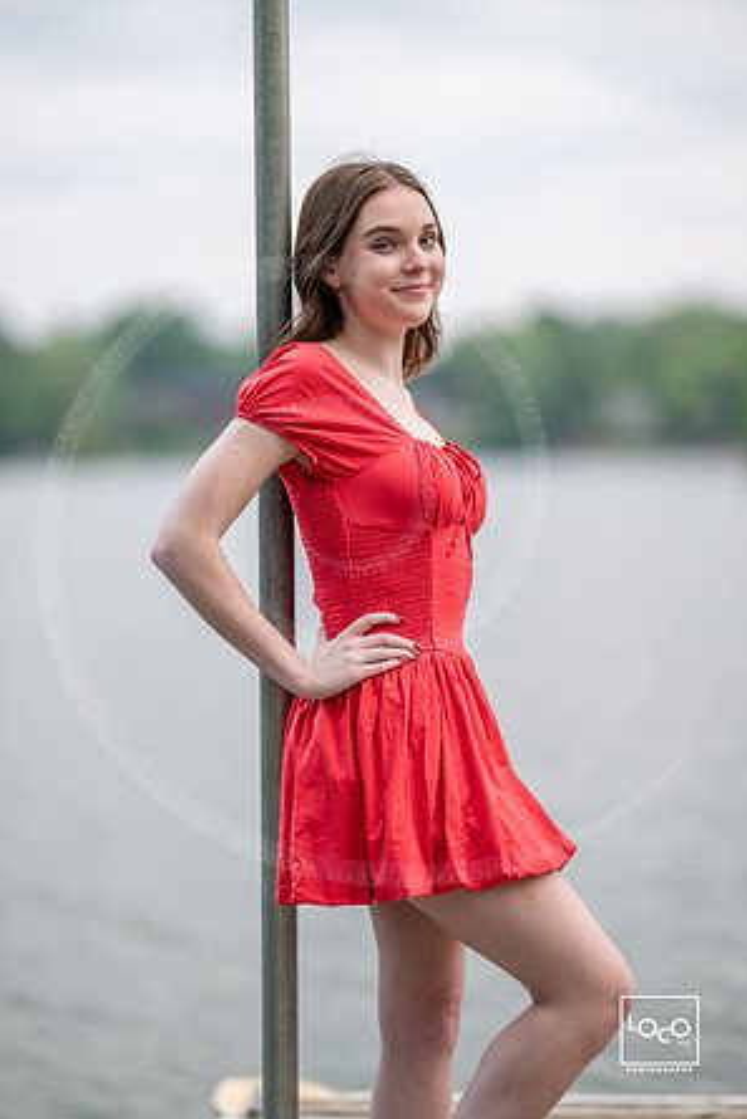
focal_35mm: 86
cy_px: 561
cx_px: 375
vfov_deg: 23.6
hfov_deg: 15.9
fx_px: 2674
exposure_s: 1/320
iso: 100
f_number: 1.2
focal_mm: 85
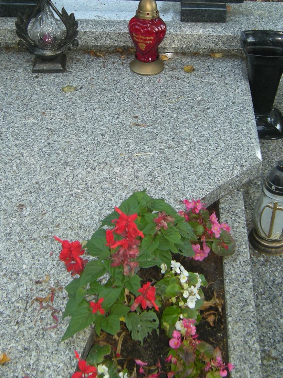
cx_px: 115
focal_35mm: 55
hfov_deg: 26.5
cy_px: 94
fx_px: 600
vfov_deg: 34.2
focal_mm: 5.3
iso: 64
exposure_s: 1/54.8
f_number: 2.9
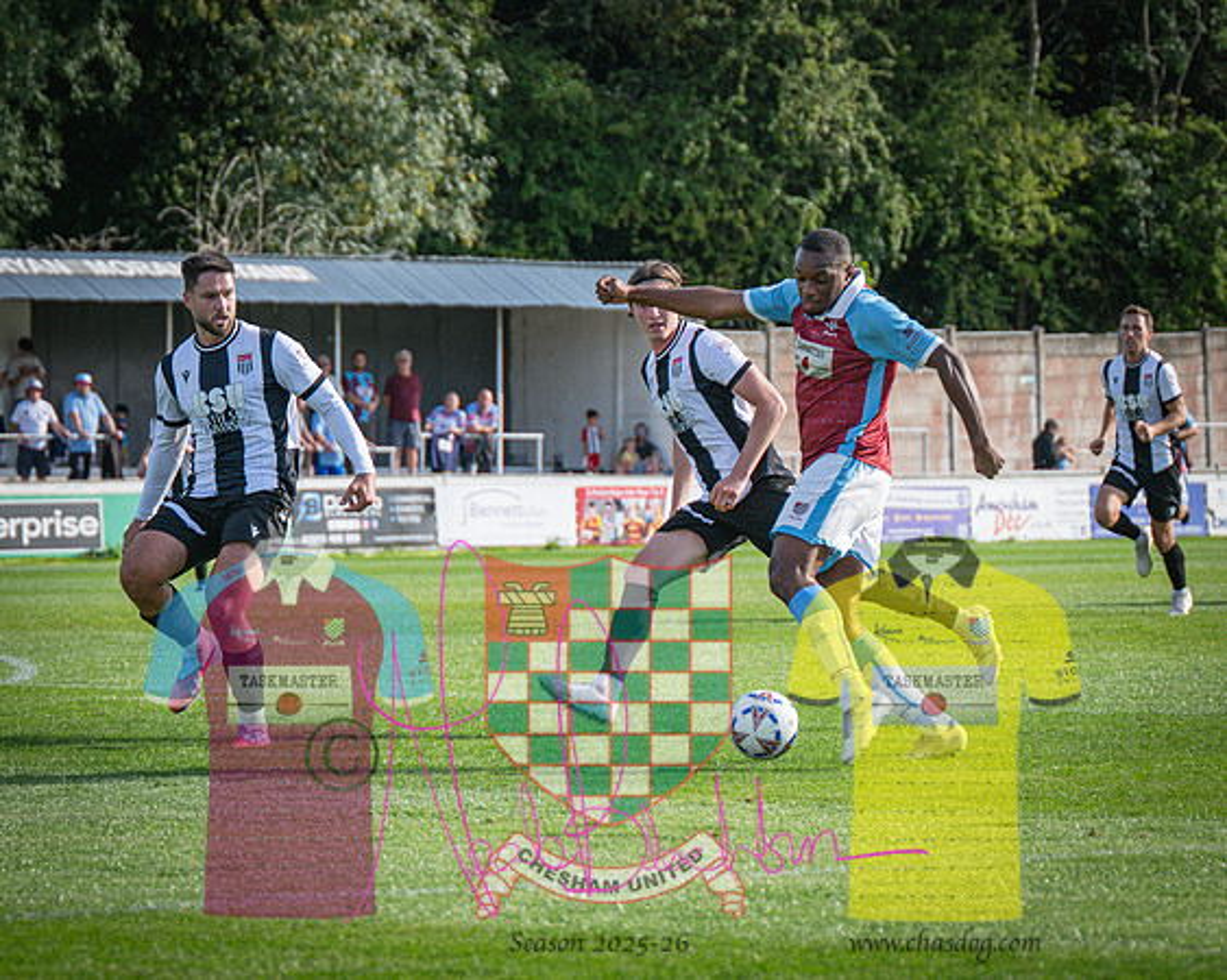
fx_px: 7404
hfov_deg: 9.5
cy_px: 498
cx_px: 755
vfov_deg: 7.6
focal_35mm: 204
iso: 200
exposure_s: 1/1000
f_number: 4
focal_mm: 98
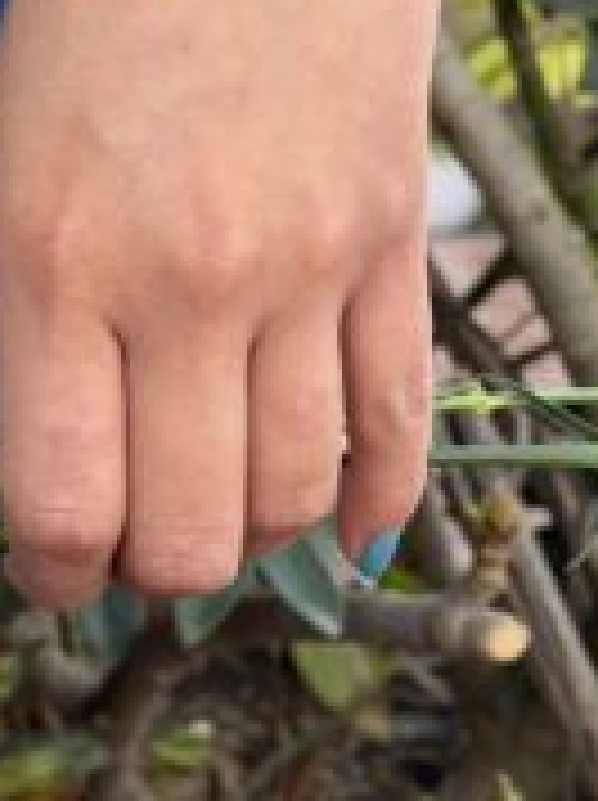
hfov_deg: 13.4
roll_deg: -2.5
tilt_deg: -9.8
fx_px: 2494
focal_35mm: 108
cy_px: 117
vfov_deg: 18.0
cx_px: -36
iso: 64
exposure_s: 1/469
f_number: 1.78
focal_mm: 6.76
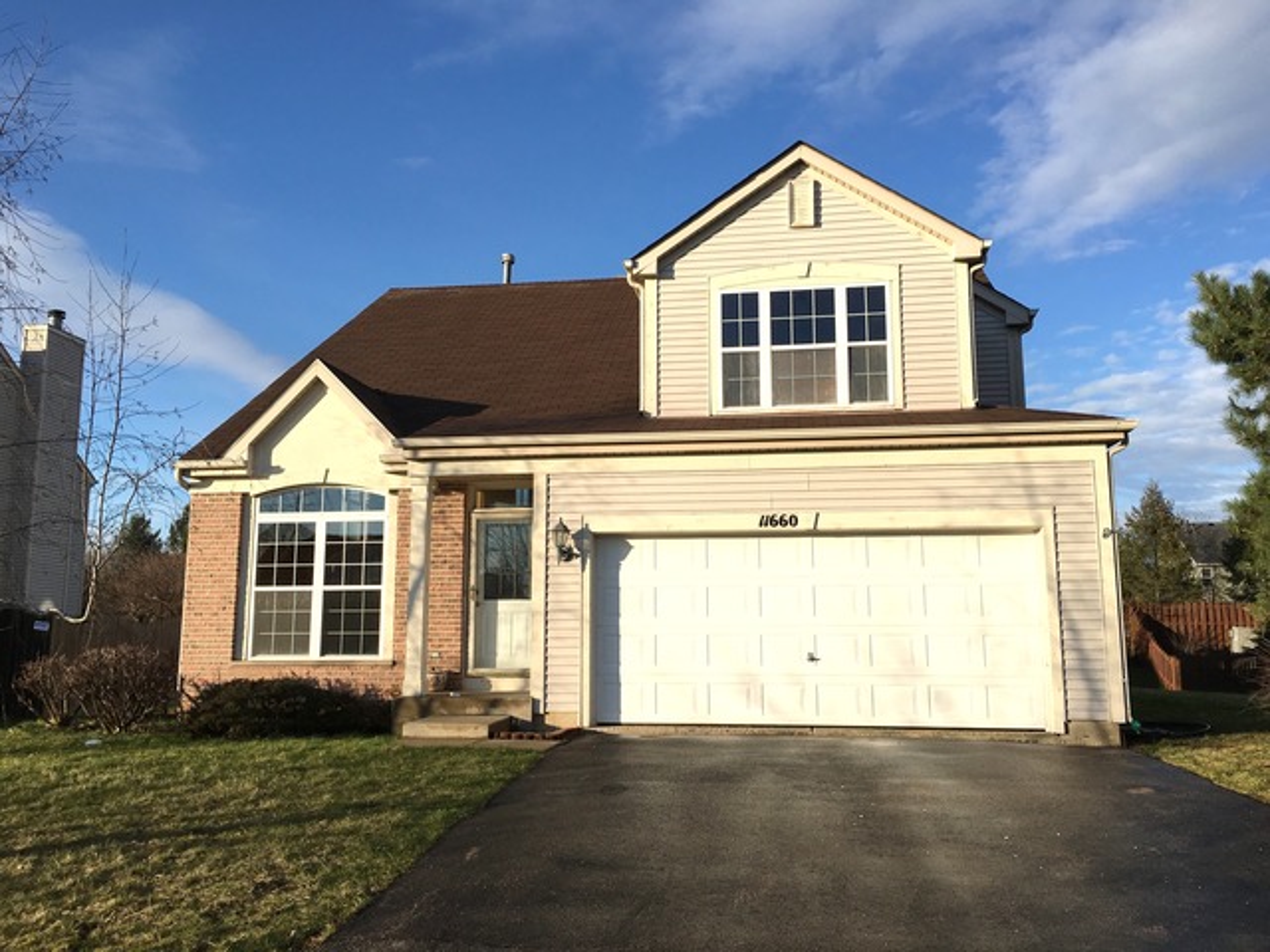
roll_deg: +0.5
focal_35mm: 29
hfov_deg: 61.7
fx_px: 1064
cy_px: 476
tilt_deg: +10.5
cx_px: 635
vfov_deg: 48.2
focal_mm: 4.15
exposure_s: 1/1637
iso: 25
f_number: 2.2
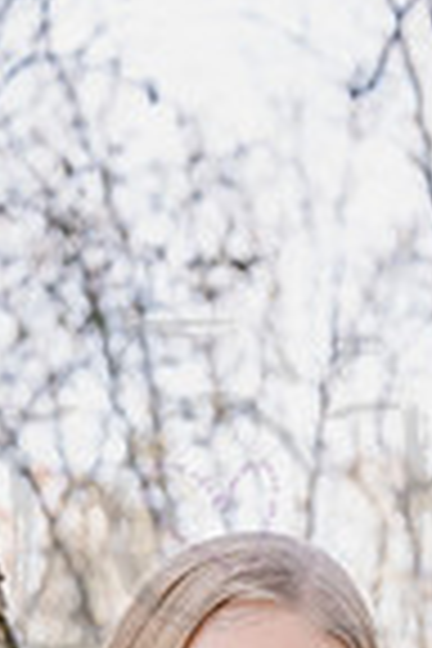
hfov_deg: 7.1
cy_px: 918
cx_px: 230
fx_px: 3492
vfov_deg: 10.3
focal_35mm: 194
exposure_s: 1/320
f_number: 5.6
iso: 800
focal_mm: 62
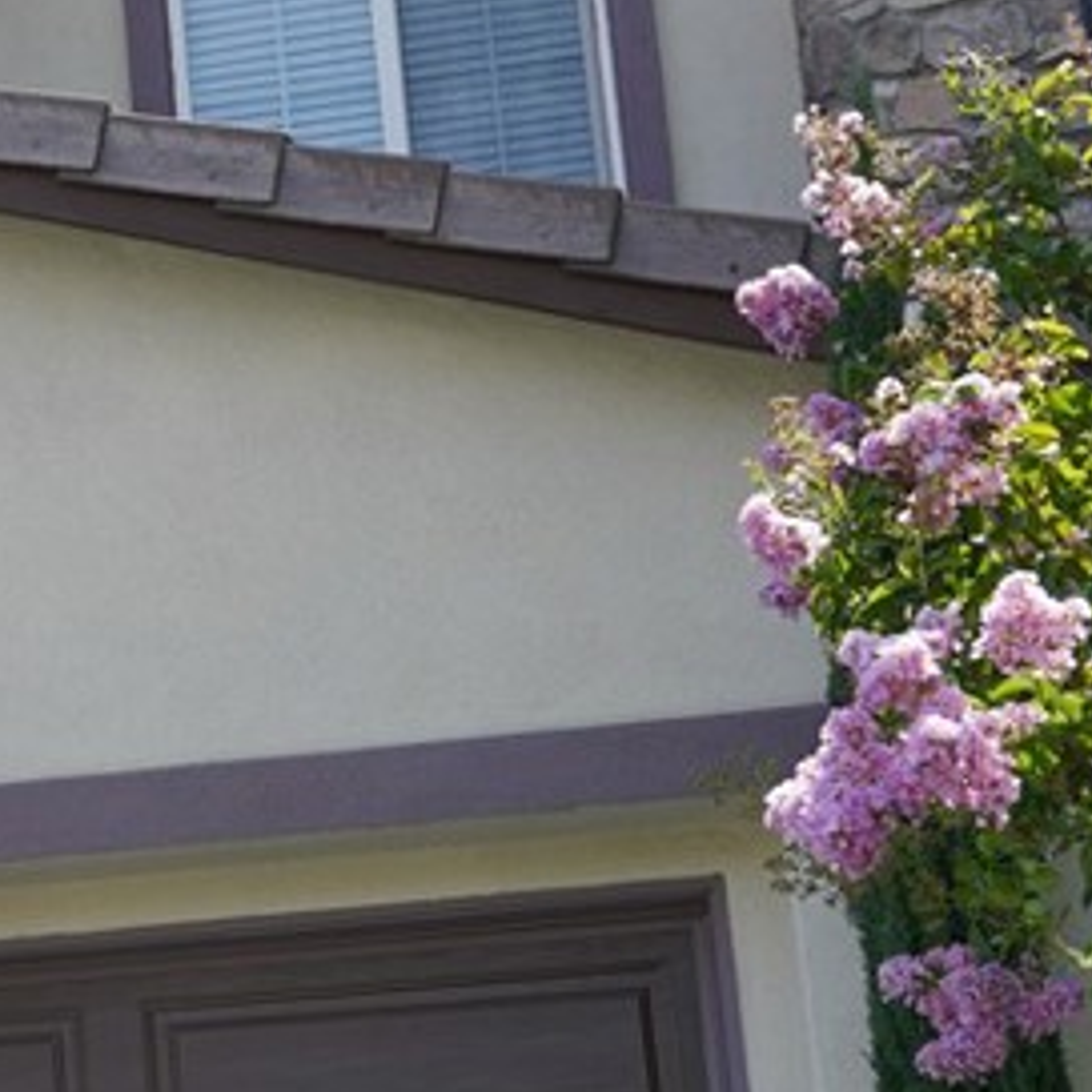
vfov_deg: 18.1
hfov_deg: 17.4
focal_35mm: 96
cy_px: 552
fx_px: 3426
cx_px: -153
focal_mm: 30
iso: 100
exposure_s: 1/160
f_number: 6.3
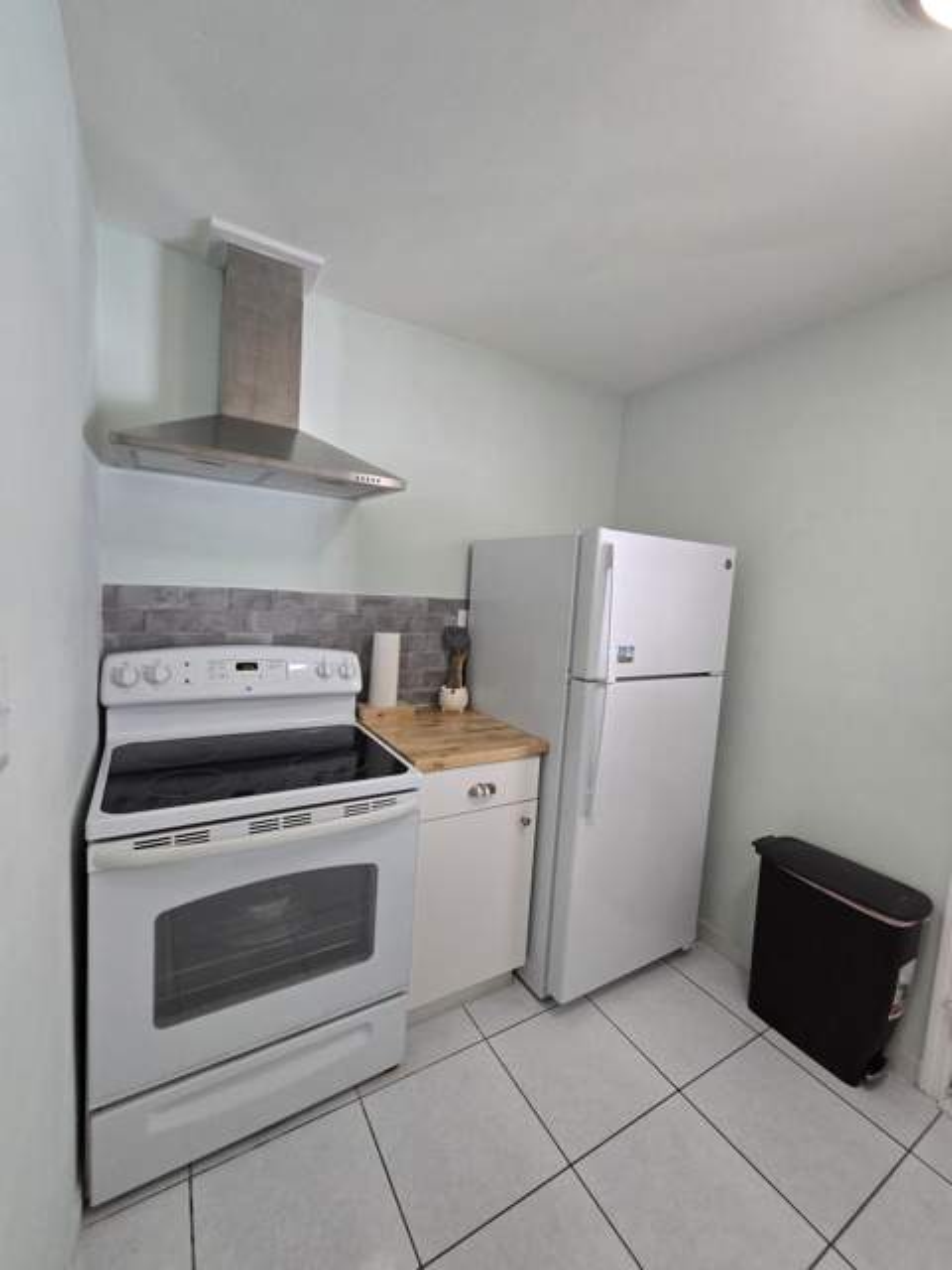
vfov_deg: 106.2
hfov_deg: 89.9
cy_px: 635
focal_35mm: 13
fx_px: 477
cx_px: 476
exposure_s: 1/60
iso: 320
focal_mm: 2.2
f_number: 2.2
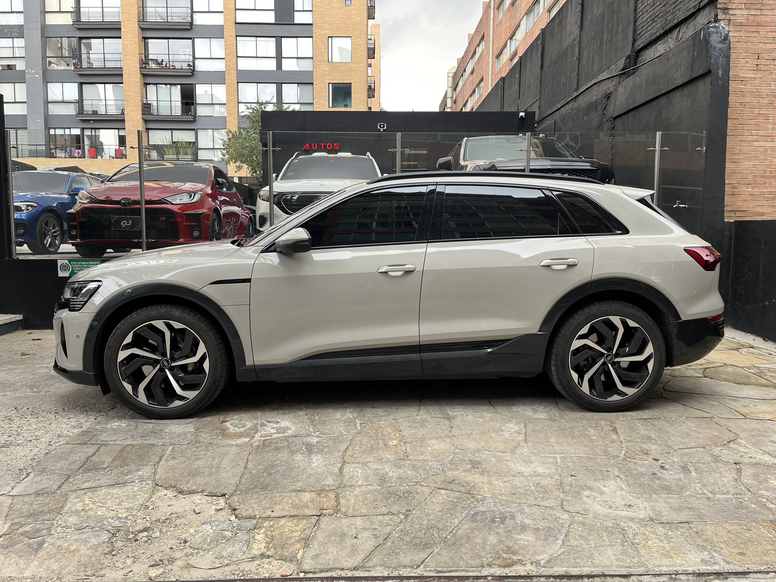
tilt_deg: -5.9
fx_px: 583
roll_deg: -0.2
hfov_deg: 67.3
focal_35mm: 26
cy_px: 291
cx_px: 388
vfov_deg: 53.1
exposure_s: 1/121
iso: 80
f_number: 1.6
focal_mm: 5.1
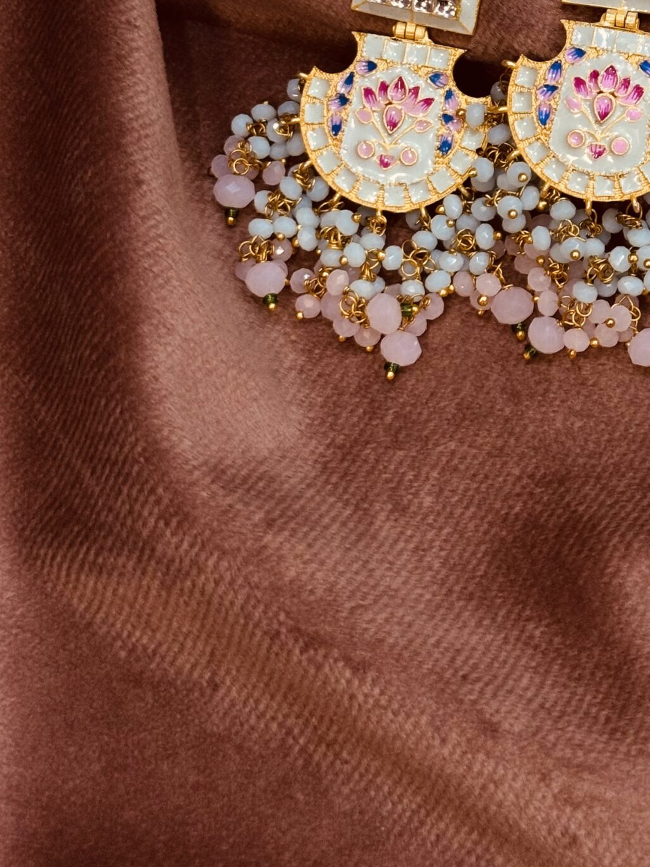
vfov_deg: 21.3
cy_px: 97
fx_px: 2253
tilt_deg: -64.1
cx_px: 568
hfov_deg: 16.2
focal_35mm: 90
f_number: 1.78
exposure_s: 1/50
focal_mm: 6.76
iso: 125
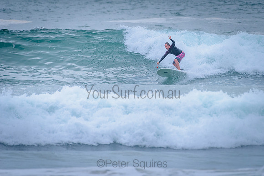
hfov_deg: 3.4
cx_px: 162
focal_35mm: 613
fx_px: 4496
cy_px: 68
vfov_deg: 2.2
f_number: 6.3
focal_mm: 500
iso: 800
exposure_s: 1/2000
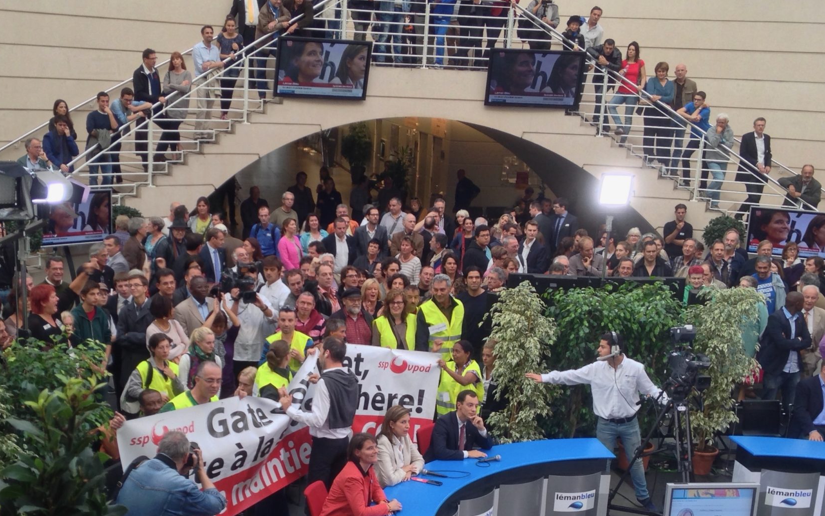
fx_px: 1214
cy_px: 381
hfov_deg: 37.5
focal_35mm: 54
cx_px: 363
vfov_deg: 23.7
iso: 64
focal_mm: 4.12
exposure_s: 1/40
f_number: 2.4
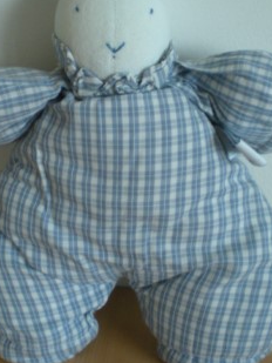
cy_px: 166
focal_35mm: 64
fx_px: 670
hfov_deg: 22.9
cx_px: 120
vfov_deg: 30.2
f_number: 3.1
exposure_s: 1/23.2
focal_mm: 6.3
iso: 200
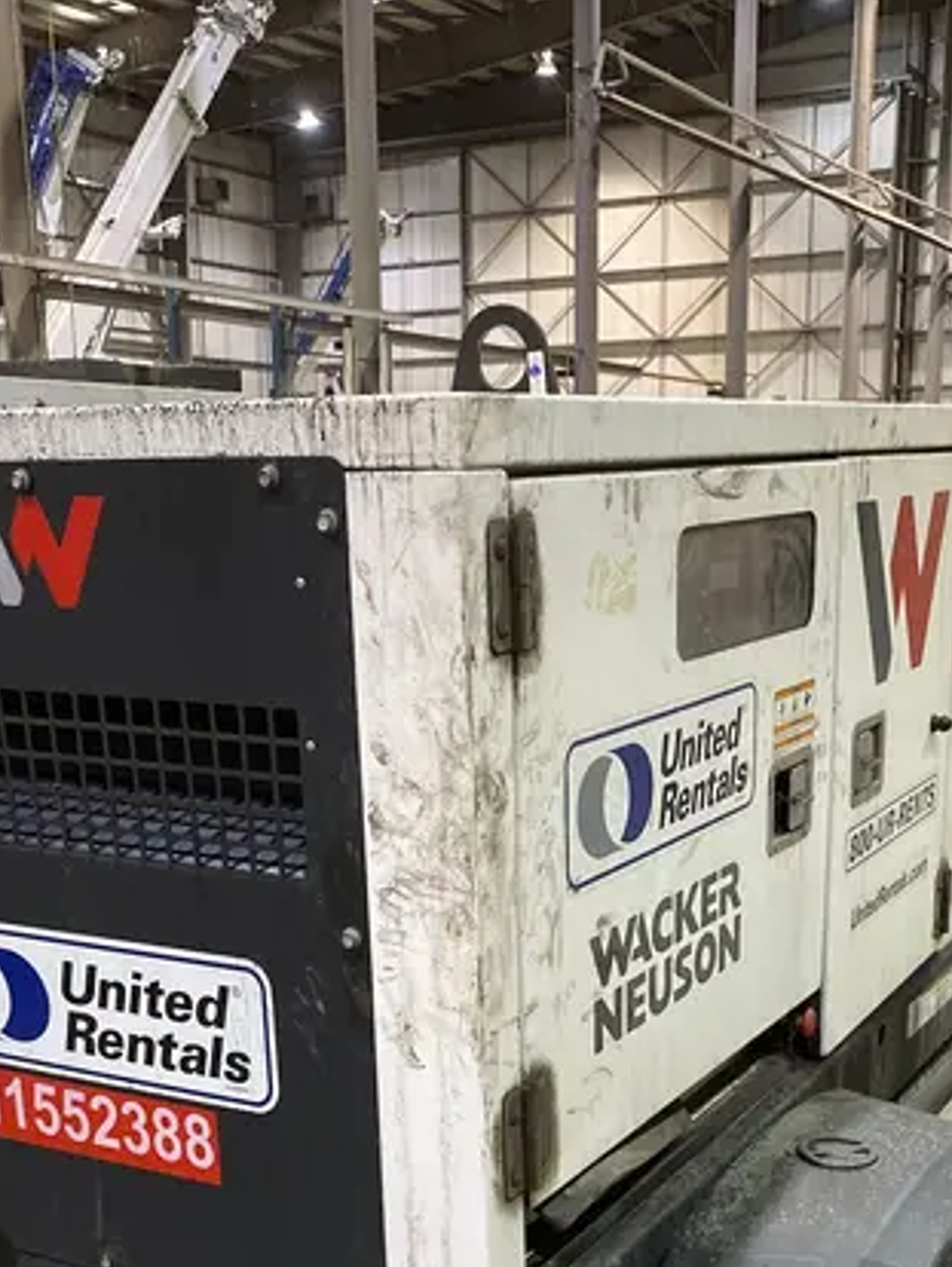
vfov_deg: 39.4
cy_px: 1036
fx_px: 1685
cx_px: 536
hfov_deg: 31.5
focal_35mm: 46
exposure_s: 1/40
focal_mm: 4.25
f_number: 1.8
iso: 400
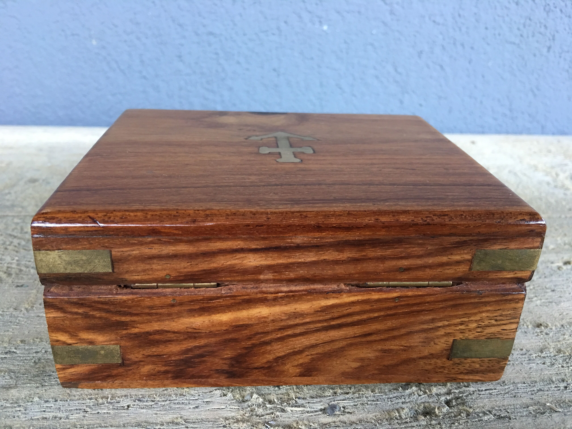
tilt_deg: -23.4
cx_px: 286
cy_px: 214
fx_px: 479
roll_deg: -3.5
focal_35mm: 29
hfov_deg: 61.7
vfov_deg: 48.2
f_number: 2.2
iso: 64
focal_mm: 4.15
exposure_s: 1/17
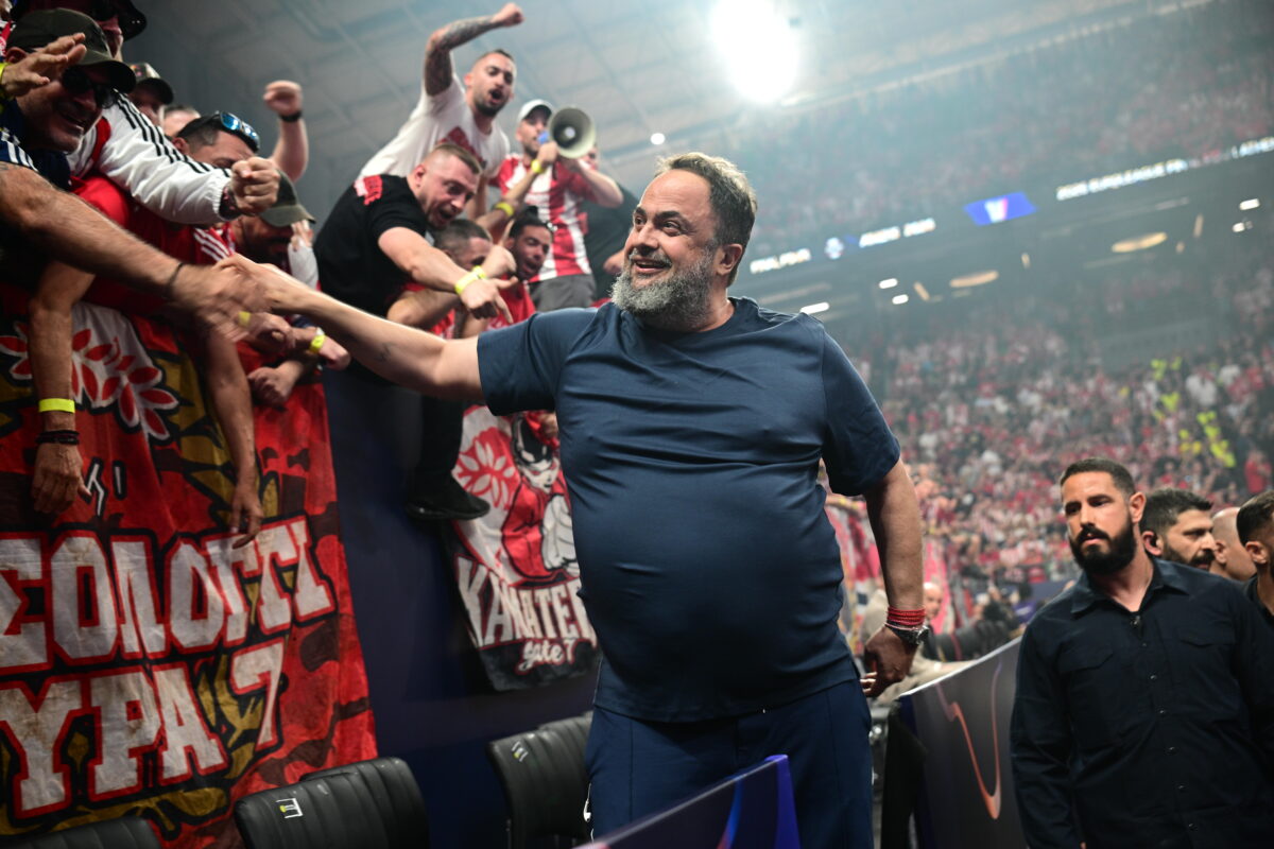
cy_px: 424
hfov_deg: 54.4
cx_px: 637
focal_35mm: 35
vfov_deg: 37.9
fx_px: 1239
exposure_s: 1/80
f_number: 2.8
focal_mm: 35
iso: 1000
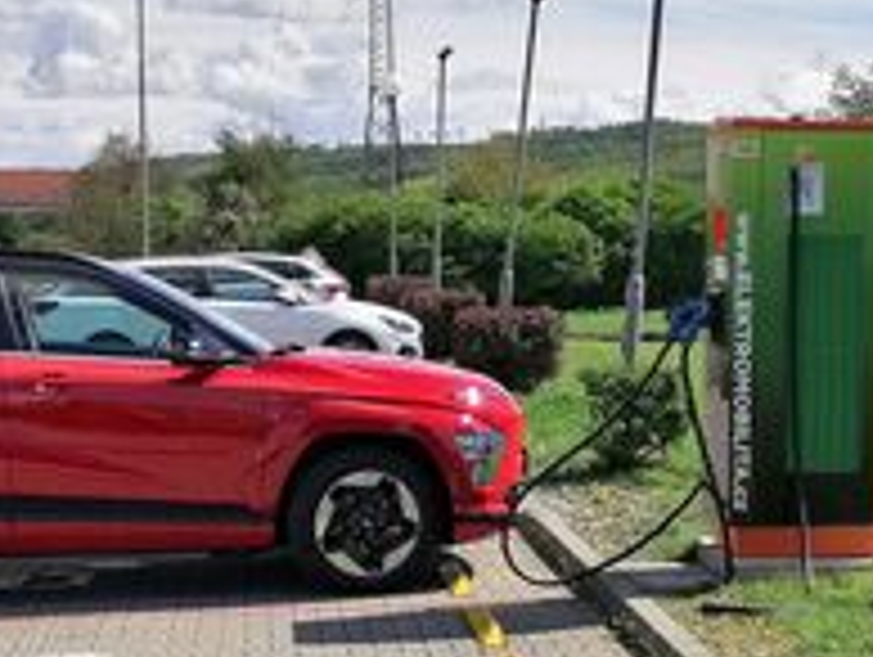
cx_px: 544
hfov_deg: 23.5
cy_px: 356
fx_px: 2096
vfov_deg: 17.8
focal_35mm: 83
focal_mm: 5.3
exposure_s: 1/2028
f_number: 1.8
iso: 50
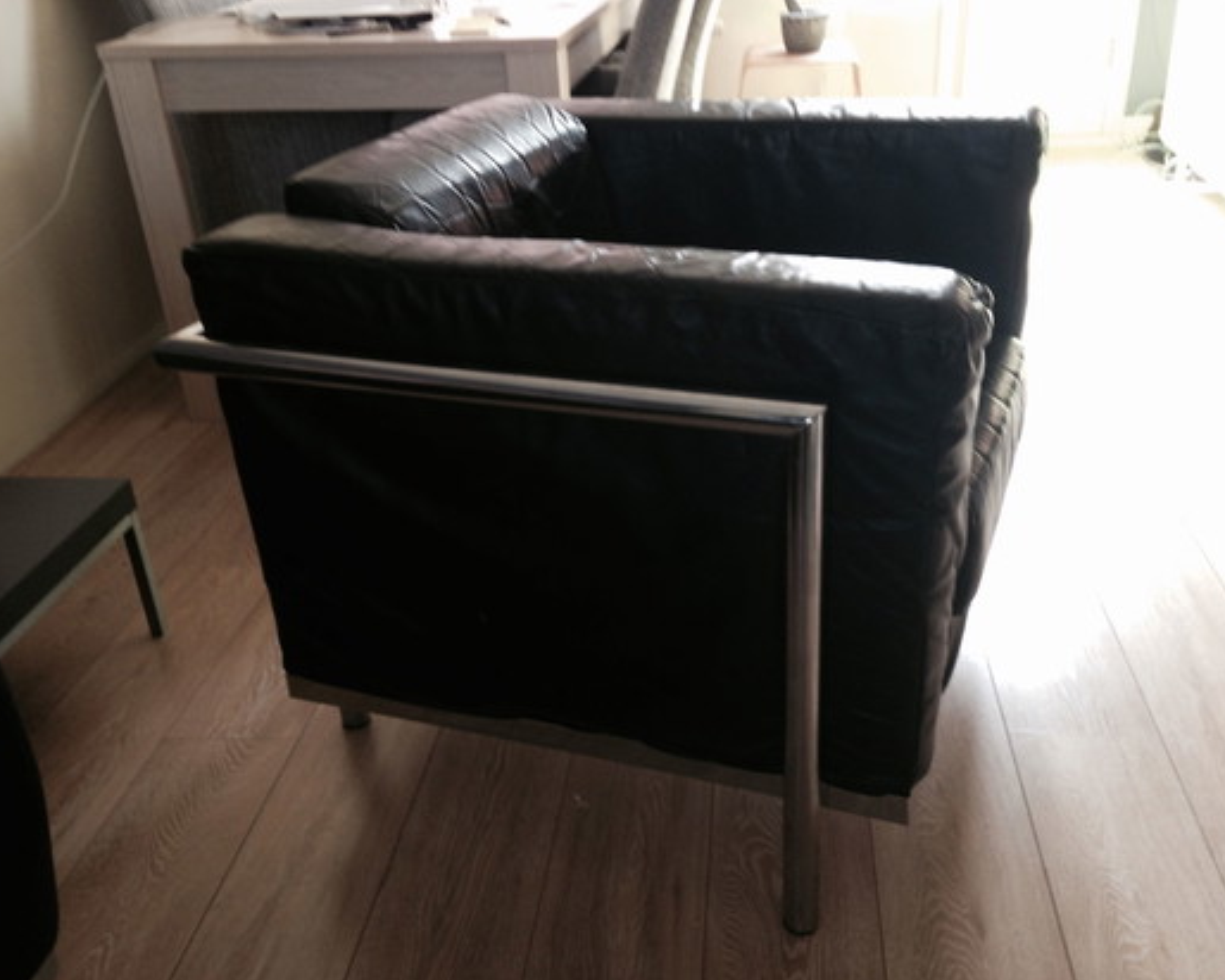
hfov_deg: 51.5
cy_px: 497
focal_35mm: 35
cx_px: 628
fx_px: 1269
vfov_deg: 42.2
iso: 64
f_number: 2.4
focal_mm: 4.12
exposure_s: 1/20
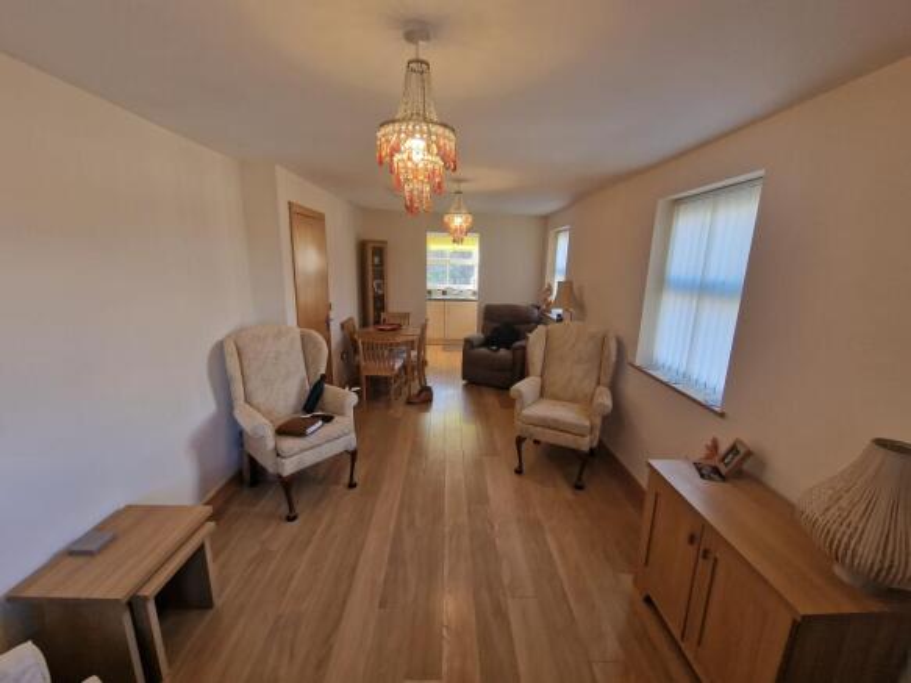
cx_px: 456
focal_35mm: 13
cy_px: 342
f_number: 2.2
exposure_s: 1/50
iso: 64
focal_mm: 2.2
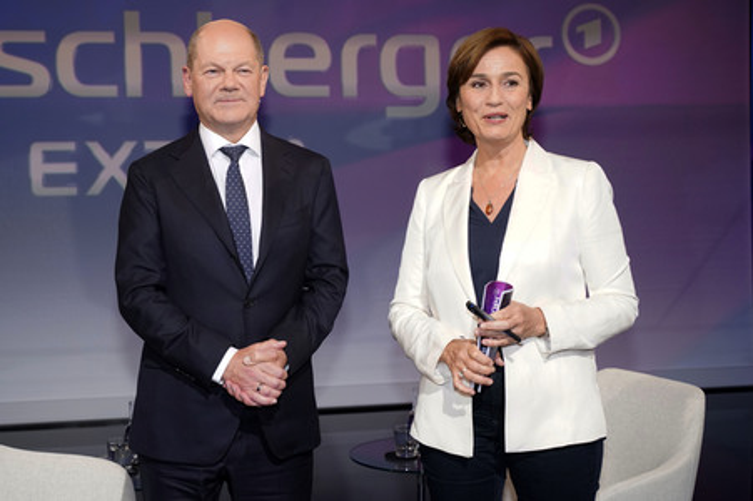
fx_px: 899
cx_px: 376
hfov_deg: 45.5
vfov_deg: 31.1
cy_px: 250
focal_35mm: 43
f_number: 5
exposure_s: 1/125
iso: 2000
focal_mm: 43
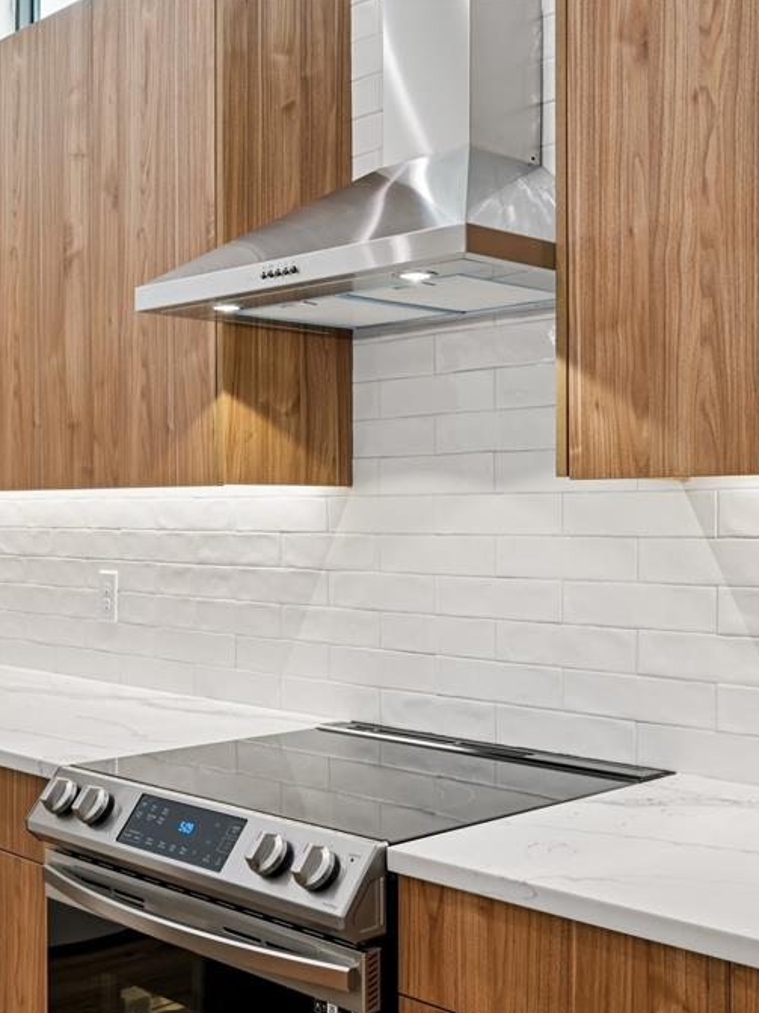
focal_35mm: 44
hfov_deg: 32.9
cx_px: 407
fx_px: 1287
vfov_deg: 43.0
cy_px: 510
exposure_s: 1/25
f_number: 8
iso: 400
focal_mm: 30
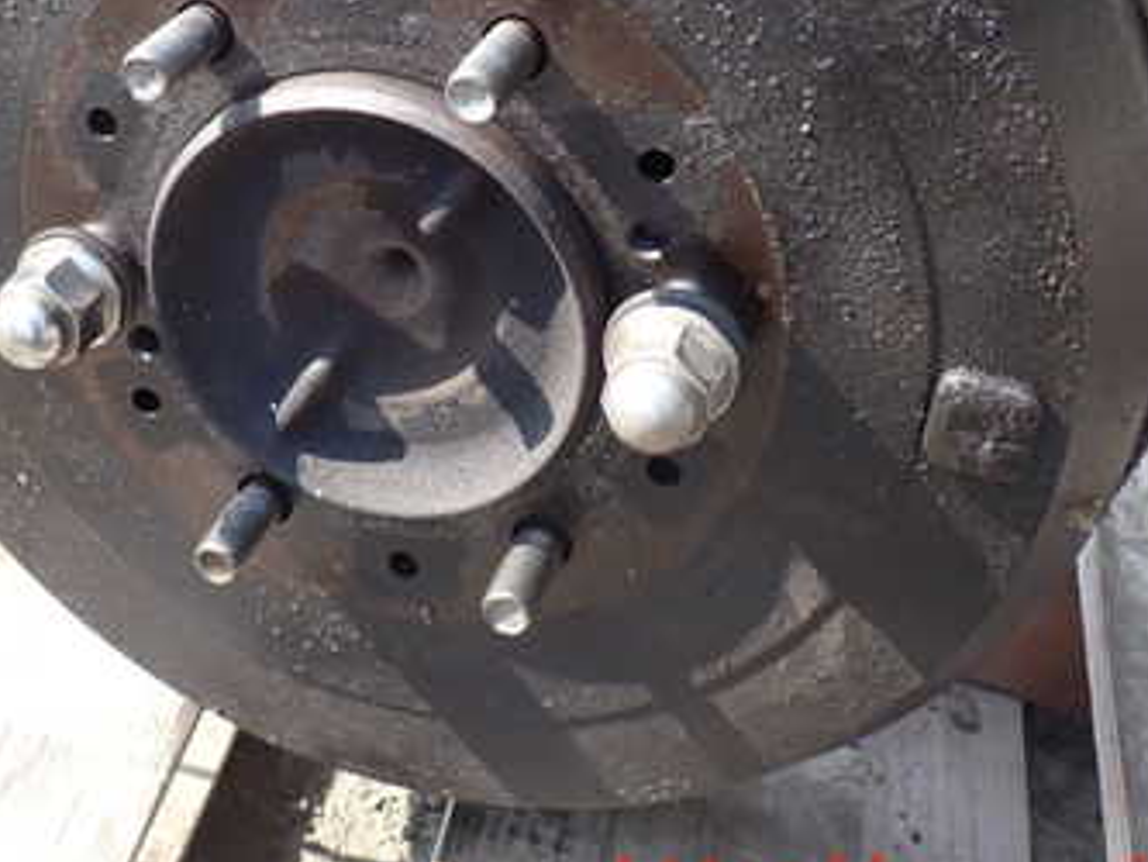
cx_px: 362
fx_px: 1791
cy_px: 159
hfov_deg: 35.1
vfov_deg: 26.5
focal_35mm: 54
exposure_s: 1/125
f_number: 3.2
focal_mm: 5.4
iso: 100
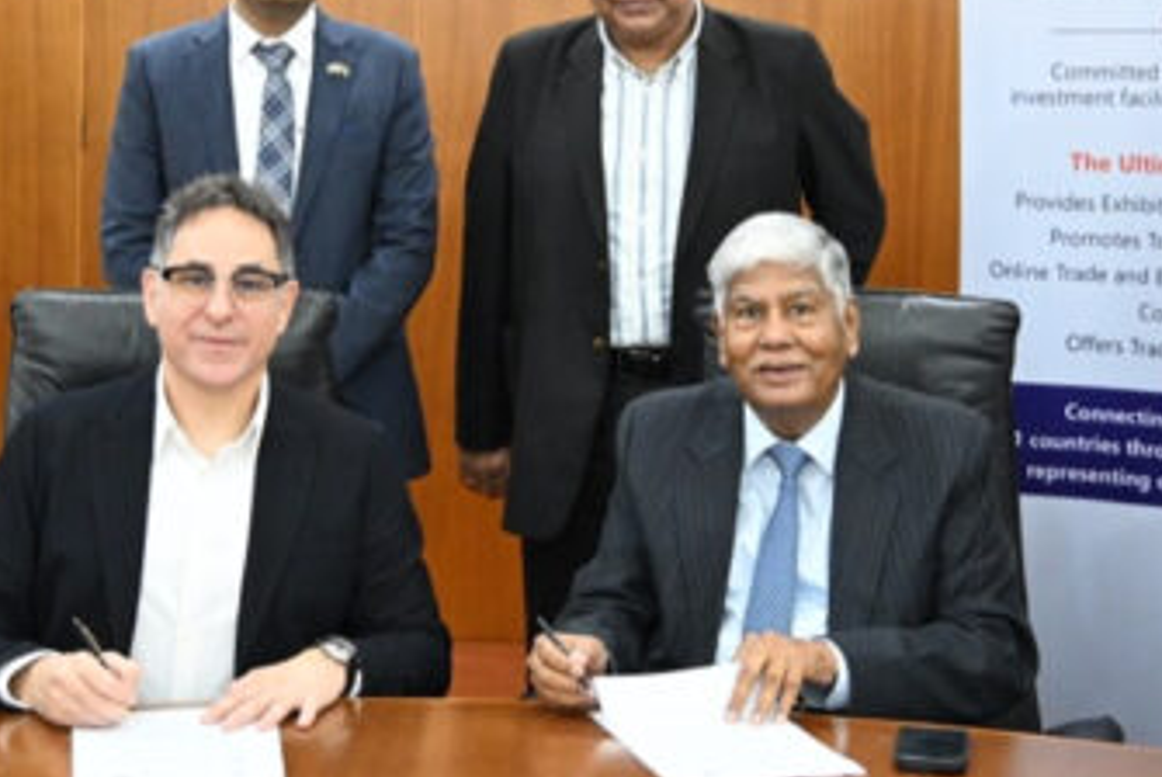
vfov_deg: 18.7
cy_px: 114
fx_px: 2331
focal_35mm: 72
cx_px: 482
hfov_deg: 28.0
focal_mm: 21
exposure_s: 1/80
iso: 3200
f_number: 3.5
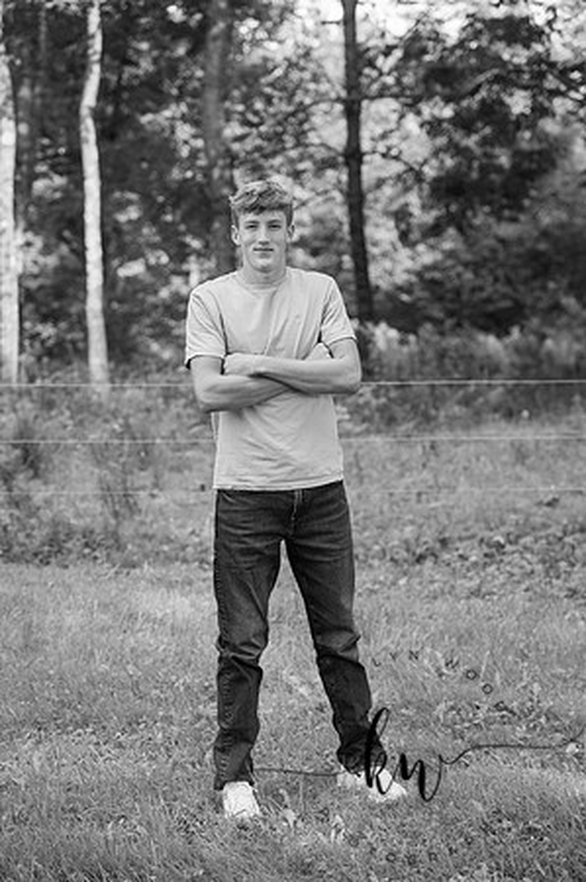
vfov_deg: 18.6
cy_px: 441
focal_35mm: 110
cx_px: 293
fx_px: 2692
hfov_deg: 12.4
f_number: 4.5
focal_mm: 110
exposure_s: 1/250
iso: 400
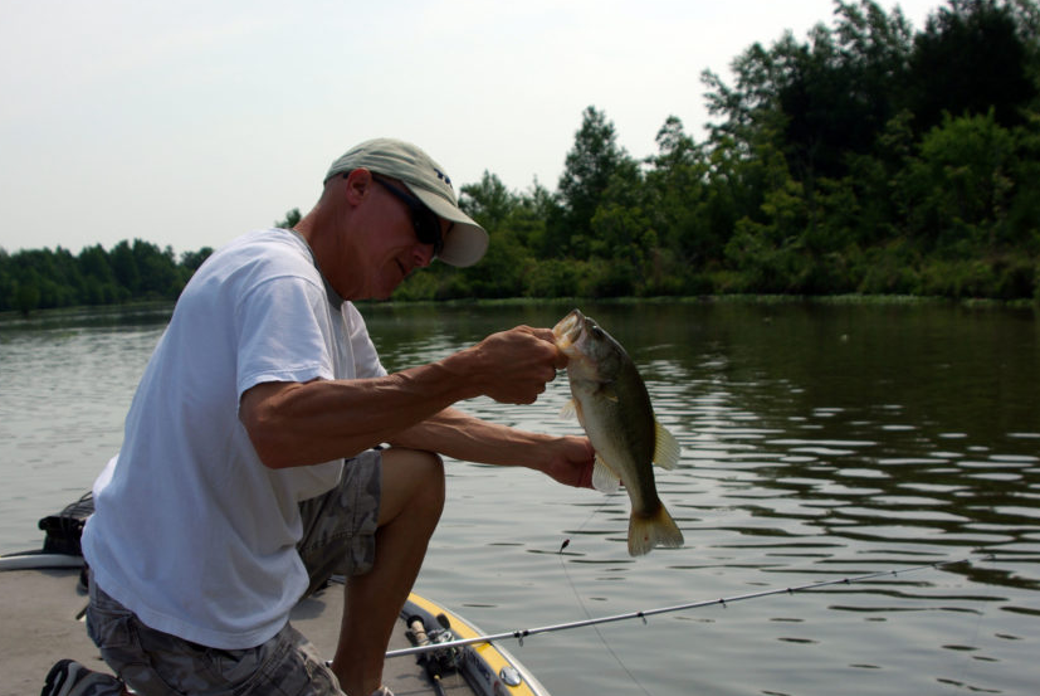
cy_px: 415
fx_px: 1504
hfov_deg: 38.1
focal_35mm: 52
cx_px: 474
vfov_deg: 26.0
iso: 100
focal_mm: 28
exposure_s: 1/500
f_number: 8
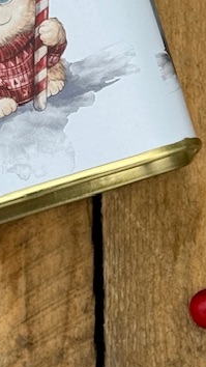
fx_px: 1836
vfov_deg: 11.4
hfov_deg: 6.4
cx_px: 215
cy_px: 232
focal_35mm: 189
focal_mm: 6.76
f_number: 1.78
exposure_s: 1/832
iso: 64
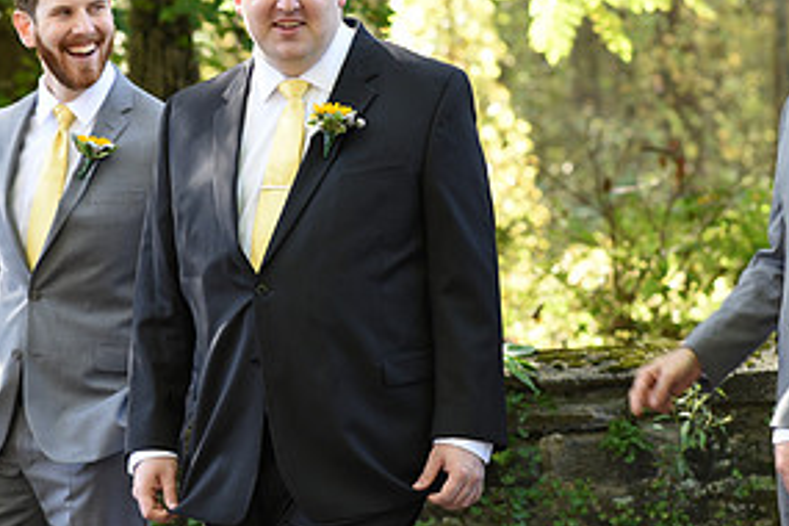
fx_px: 3791
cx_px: 305
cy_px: 212
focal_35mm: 173
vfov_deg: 7.9
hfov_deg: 11.9
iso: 500
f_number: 4
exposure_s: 1/200
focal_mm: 85
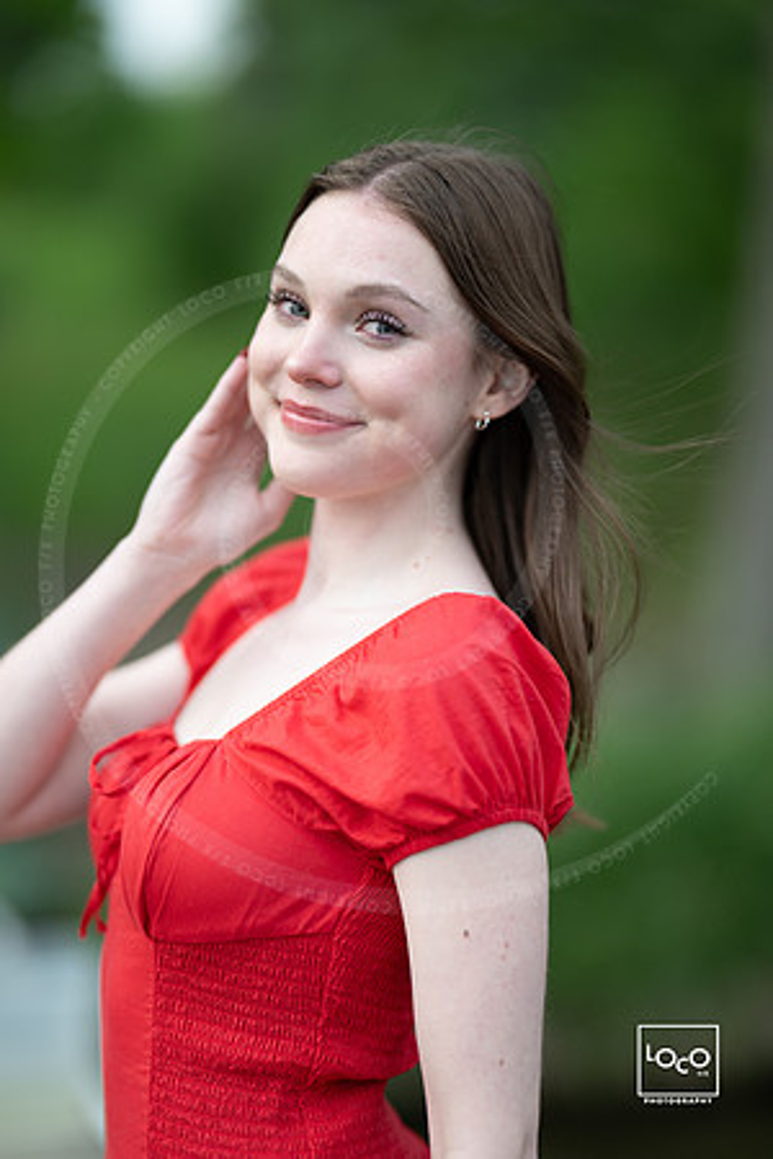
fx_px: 2737
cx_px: 386
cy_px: 580
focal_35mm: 85
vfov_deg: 23.9
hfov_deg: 16.1
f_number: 1.2
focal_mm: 85
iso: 100
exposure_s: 1/320
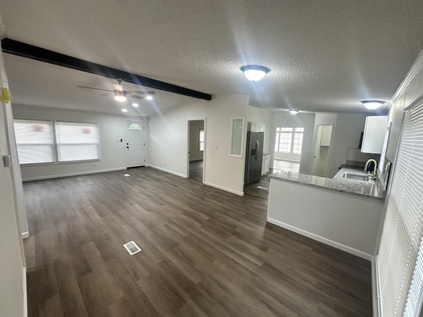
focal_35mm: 14
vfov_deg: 85.7
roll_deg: -2.4
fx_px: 171
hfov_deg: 102.1
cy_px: 158
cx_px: 212
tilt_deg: -8.2
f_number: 2.2
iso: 250
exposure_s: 1/120
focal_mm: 2.22
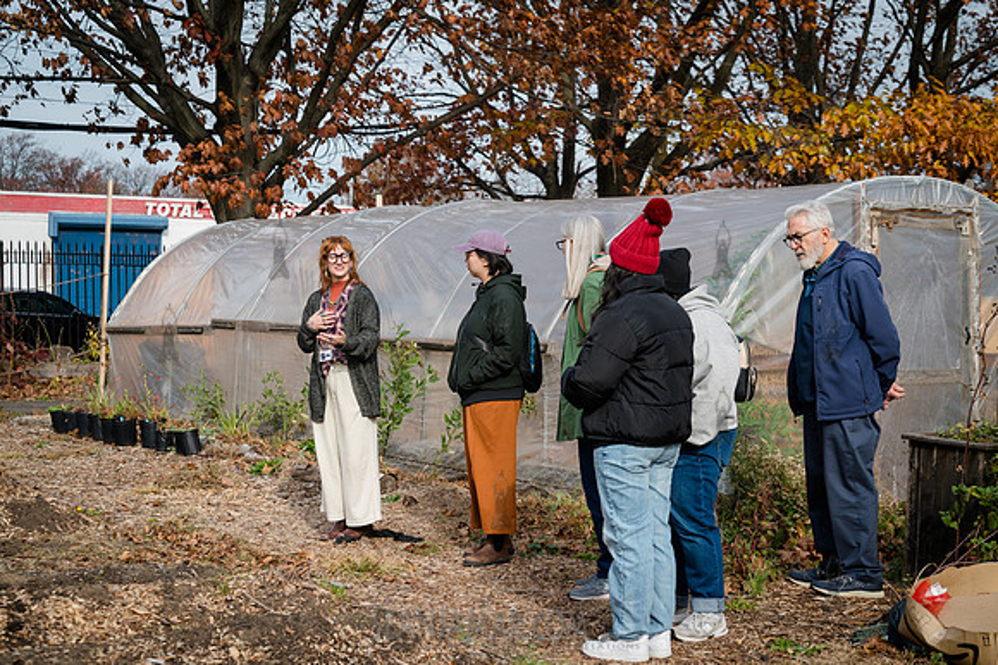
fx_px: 1635
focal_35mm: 59
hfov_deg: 34.0
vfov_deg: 23.0
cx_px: 499
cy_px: 332
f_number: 5
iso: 640
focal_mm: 59
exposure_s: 1/800
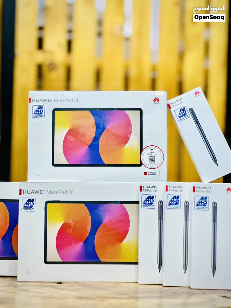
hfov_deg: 19.1
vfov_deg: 25.3
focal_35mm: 77
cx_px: 116
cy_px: 154
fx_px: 685
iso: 250
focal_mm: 9
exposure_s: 1/100
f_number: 2.8
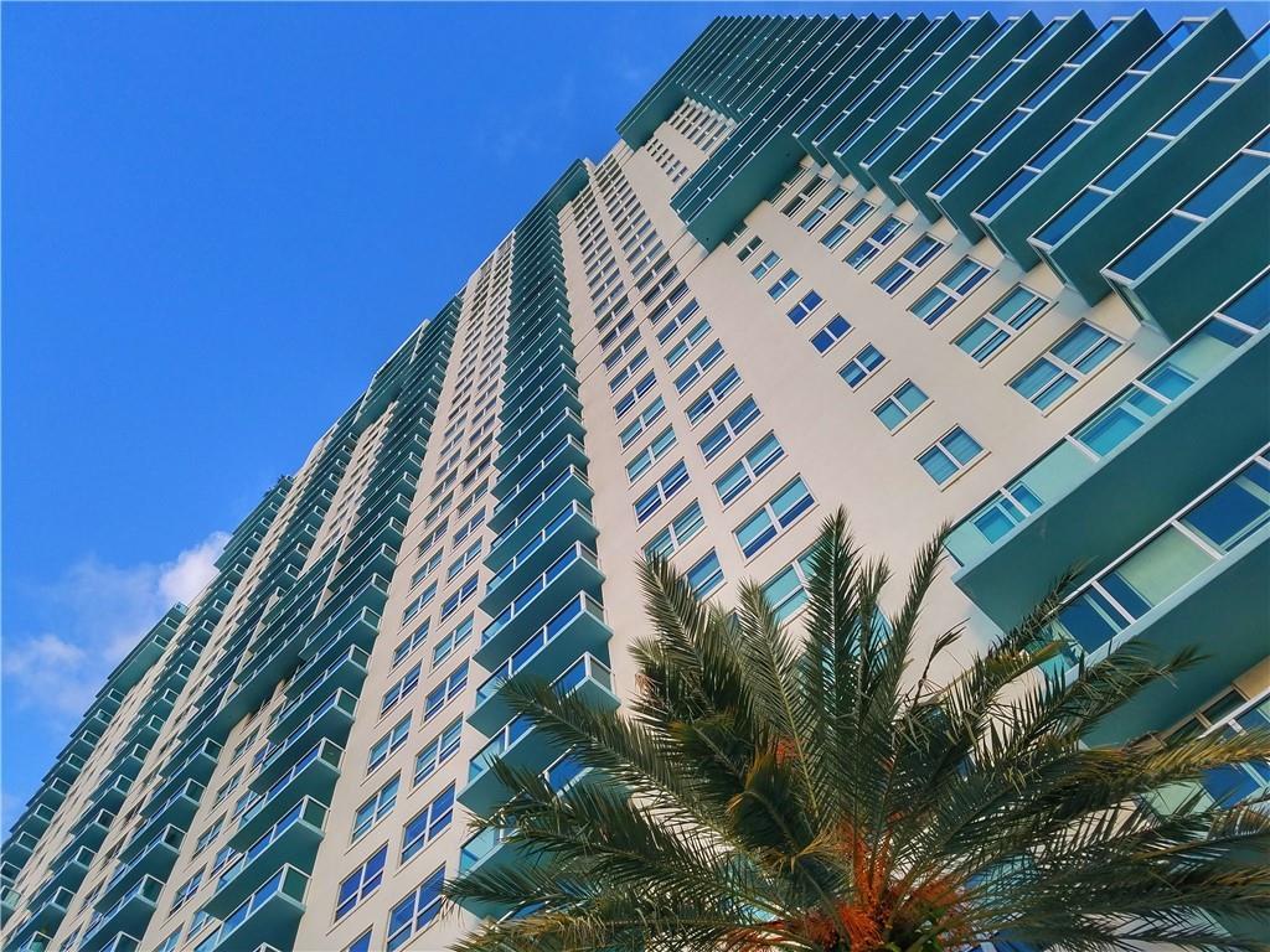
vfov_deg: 53.1
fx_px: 954
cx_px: 635
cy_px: 476
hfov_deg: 67.3
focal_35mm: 26
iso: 50
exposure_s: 1/666
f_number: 1.7
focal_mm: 4.2
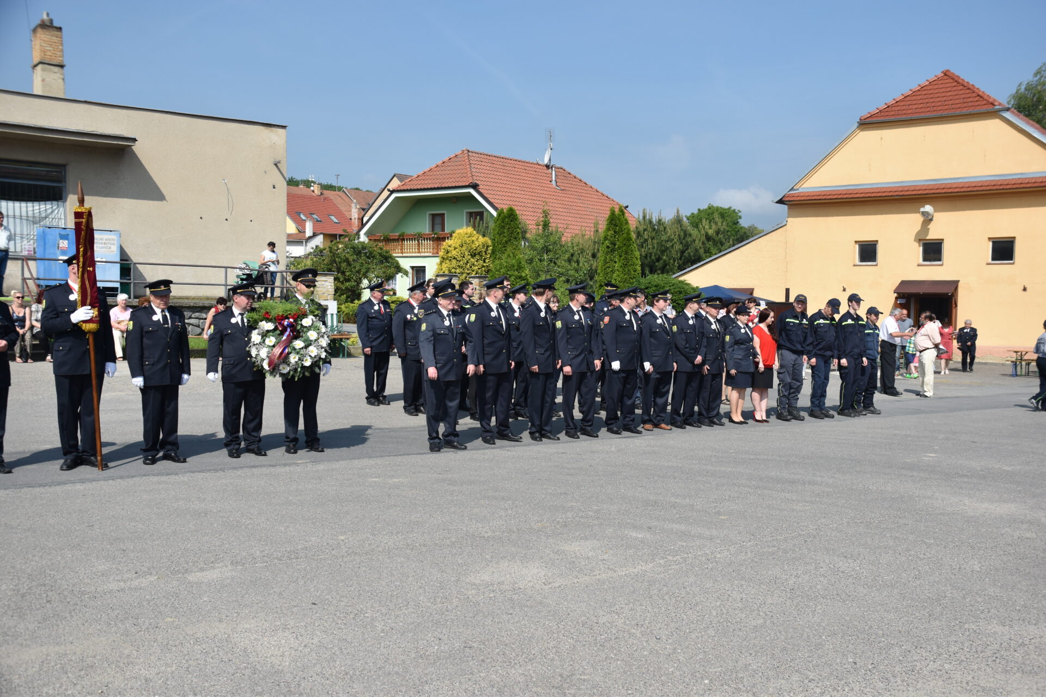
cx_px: 523
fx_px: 1046
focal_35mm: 36
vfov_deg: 36.9
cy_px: 348
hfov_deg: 53.1
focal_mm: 24
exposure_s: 1/2000
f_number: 3.8
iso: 200
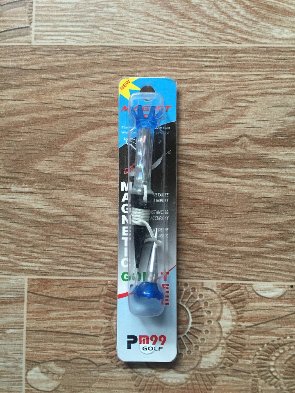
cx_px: 148
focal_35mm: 29
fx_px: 330
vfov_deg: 61.7
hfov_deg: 48.2
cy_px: 196
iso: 200
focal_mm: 4.15
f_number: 2.2
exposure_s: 1/33
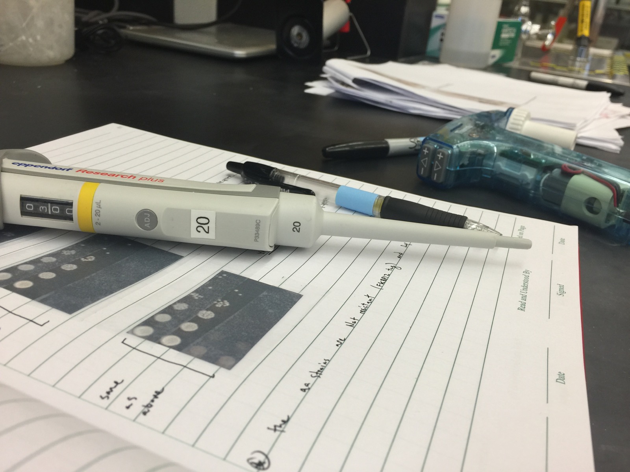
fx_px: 528
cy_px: 236
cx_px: 315
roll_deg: -7.2
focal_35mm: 29
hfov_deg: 61.7
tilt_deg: -25.0
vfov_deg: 48.2
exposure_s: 1/33
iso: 40
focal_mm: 4.15
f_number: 2.2
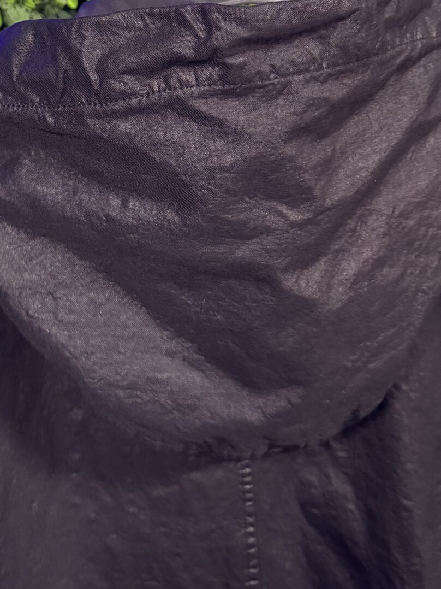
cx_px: 253
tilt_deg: -3.8
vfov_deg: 31.5
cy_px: 15
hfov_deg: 25.6
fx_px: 969
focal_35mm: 57
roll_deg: +1.0
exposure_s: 1/36
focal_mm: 6.76
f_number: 1.78
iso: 800
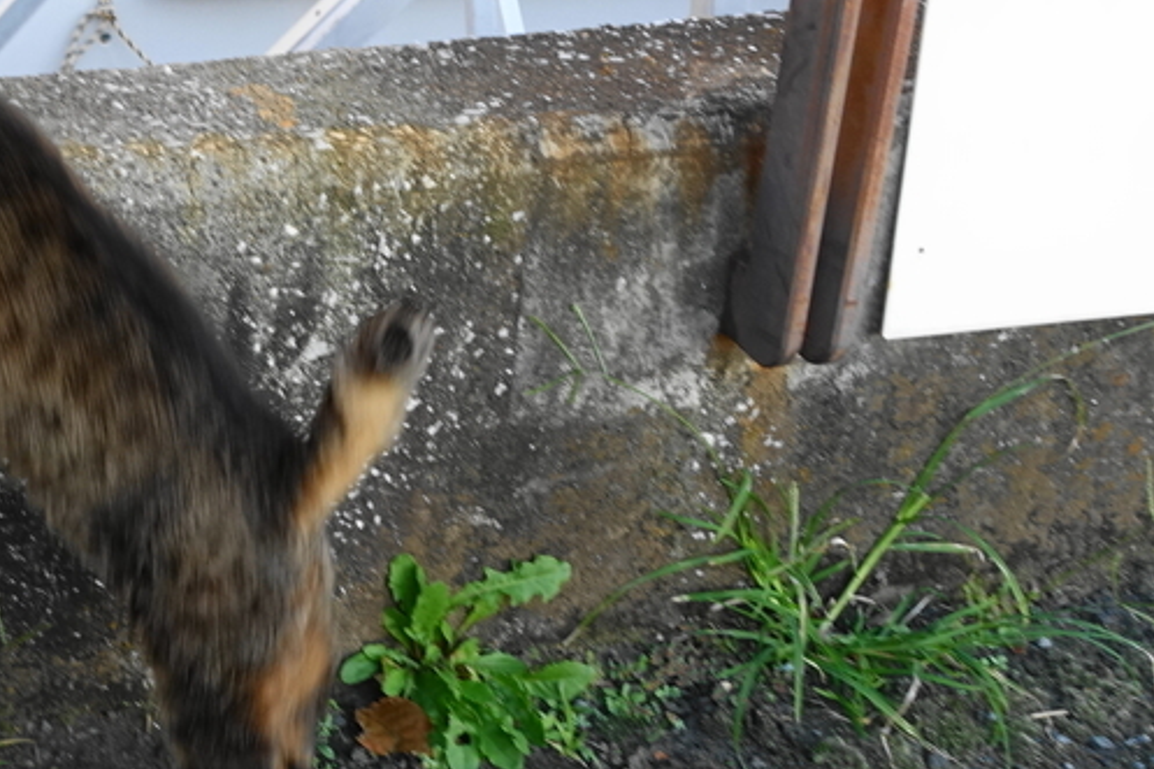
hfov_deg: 32.5
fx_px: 1859
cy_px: 330
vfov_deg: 23.3
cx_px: 84
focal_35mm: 58
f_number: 2.8
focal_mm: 8.8
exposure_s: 1/125
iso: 320
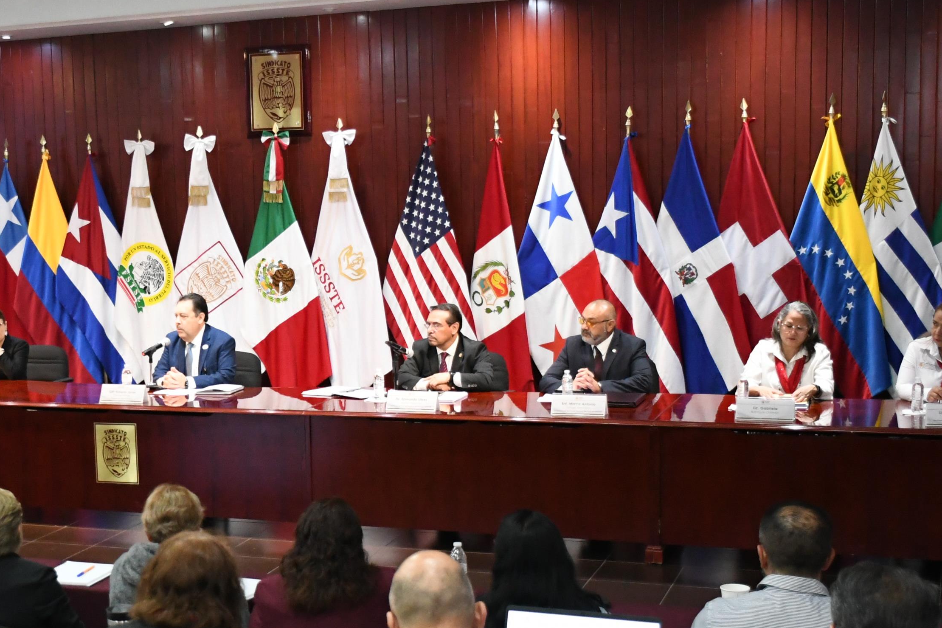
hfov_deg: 30.6
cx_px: 171
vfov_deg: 21.2
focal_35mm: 64
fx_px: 1674
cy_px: 389
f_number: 4
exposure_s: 1/100
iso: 3200
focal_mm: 23
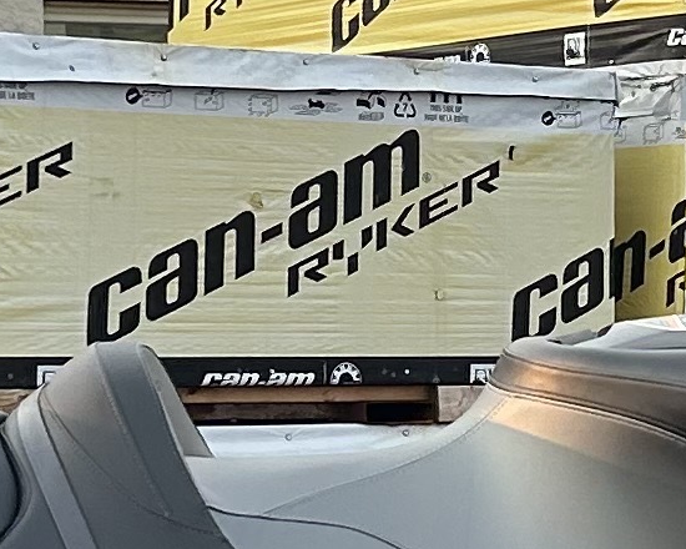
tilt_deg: +2.2
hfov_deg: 10.3
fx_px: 3776
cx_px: 553
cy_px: 145
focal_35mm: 186
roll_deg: +2.1
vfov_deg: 8.3
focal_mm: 5.7
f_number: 1.5
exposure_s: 1/2404
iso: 50
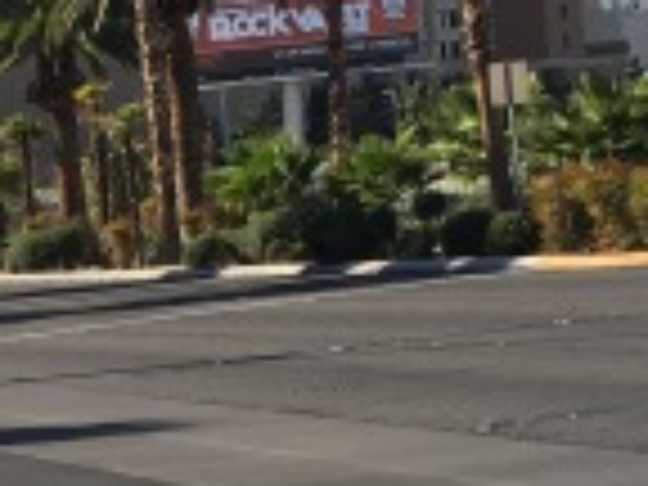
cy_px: 490
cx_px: -432
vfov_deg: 9.2
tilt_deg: -3.1
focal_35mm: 161
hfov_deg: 11.6
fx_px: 3014
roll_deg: +5.4
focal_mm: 4.15
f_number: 2.2
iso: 25
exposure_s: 1/1026
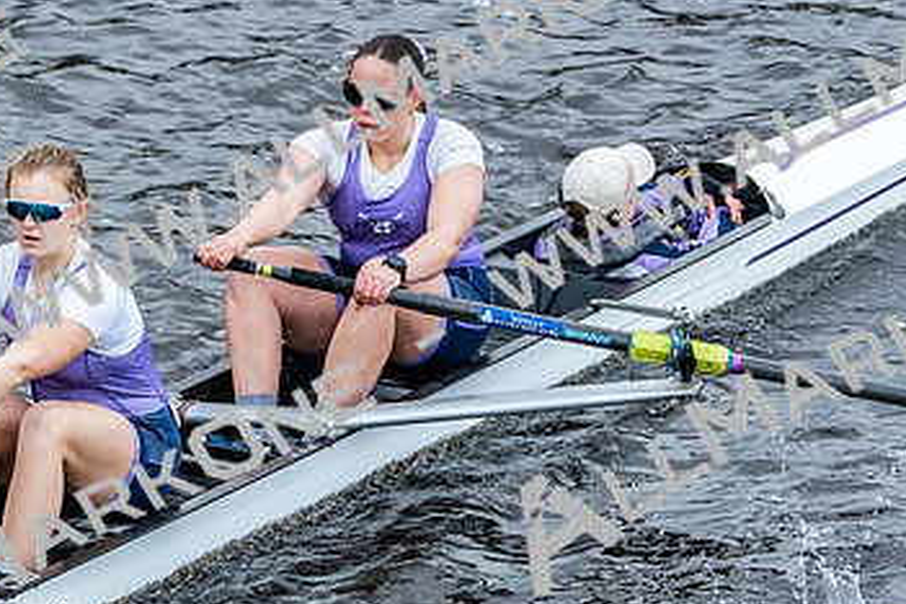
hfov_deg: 2.8
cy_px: 352
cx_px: 299
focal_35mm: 746
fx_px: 18773
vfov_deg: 1.8
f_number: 6.3
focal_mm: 452
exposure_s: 1/1250
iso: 2000
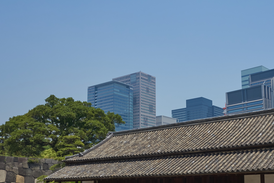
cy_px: 133
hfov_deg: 44.7
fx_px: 327
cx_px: 185
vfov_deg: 30.7
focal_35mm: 43
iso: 125
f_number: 5.6
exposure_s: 1/500
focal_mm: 10.4
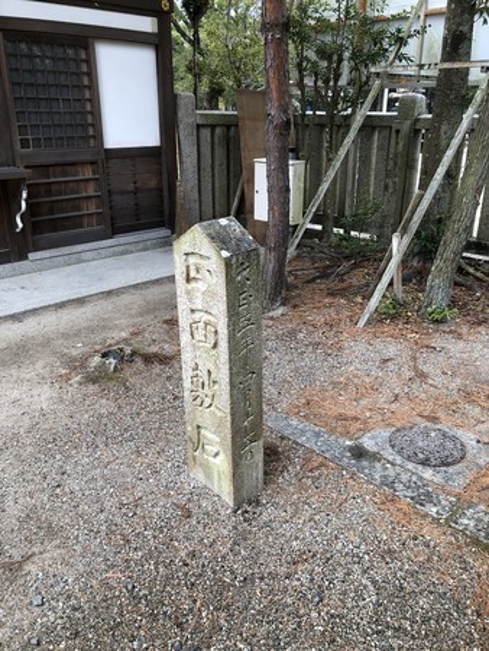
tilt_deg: -22.8
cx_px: 244
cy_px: 326
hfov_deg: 49.8
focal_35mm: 28
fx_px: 527
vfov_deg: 63.4
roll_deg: +0.0
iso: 25
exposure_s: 1/40
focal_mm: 3.99
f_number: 1.8
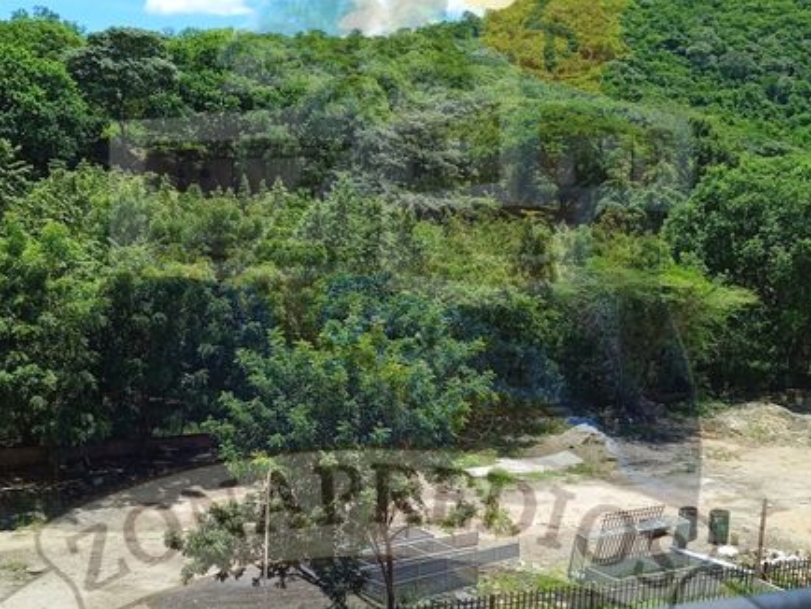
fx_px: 1008
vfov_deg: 33.3
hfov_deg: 43.8
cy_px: 407
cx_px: 414
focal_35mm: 43
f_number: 2.2
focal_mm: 3.43
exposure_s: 1/847
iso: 117
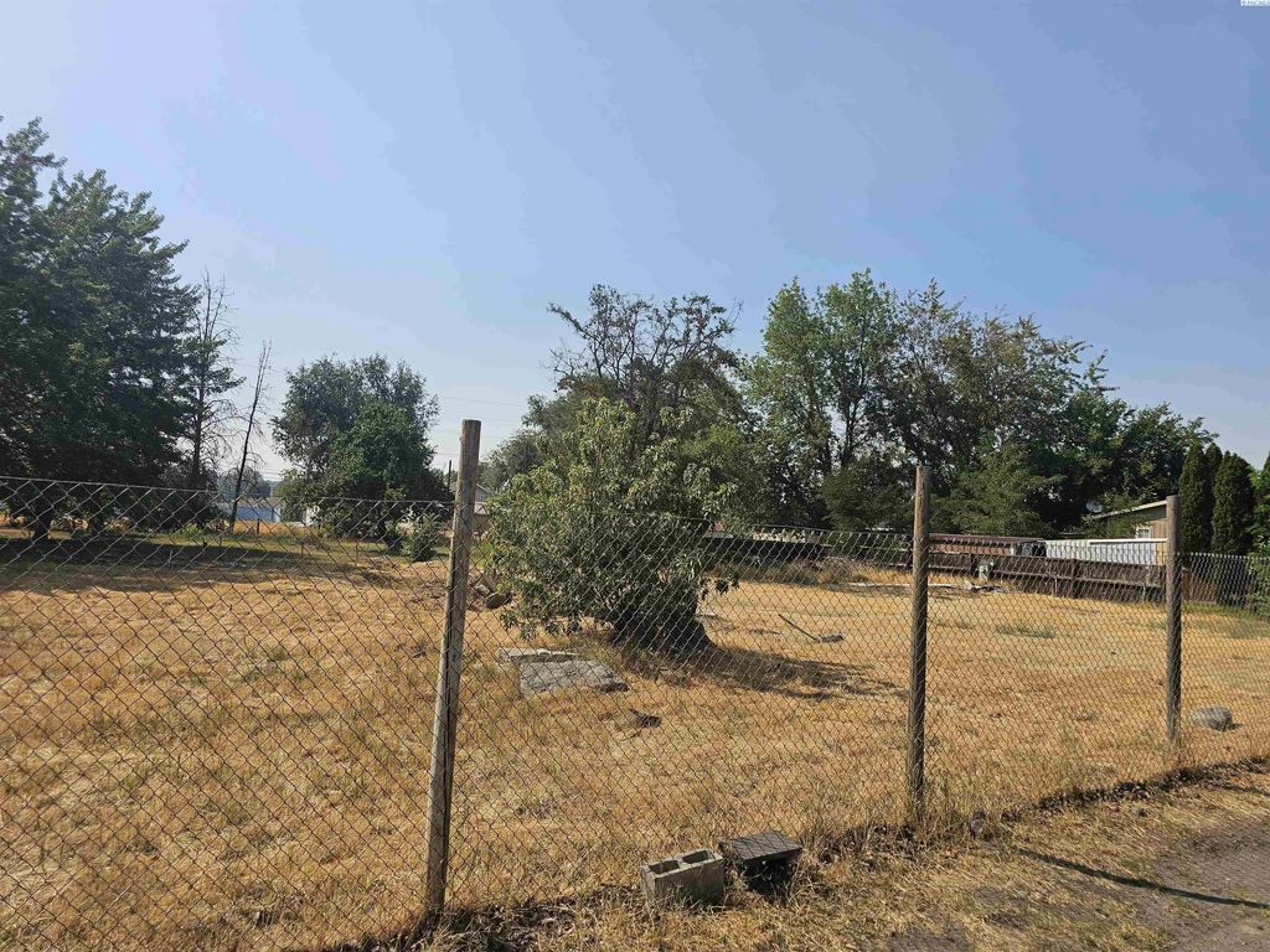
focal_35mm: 23
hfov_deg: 73.9
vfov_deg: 58.9
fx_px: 844
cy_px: 476
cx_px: 635
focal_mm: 6.3
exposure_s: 1/1286
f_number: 1.7
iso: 10
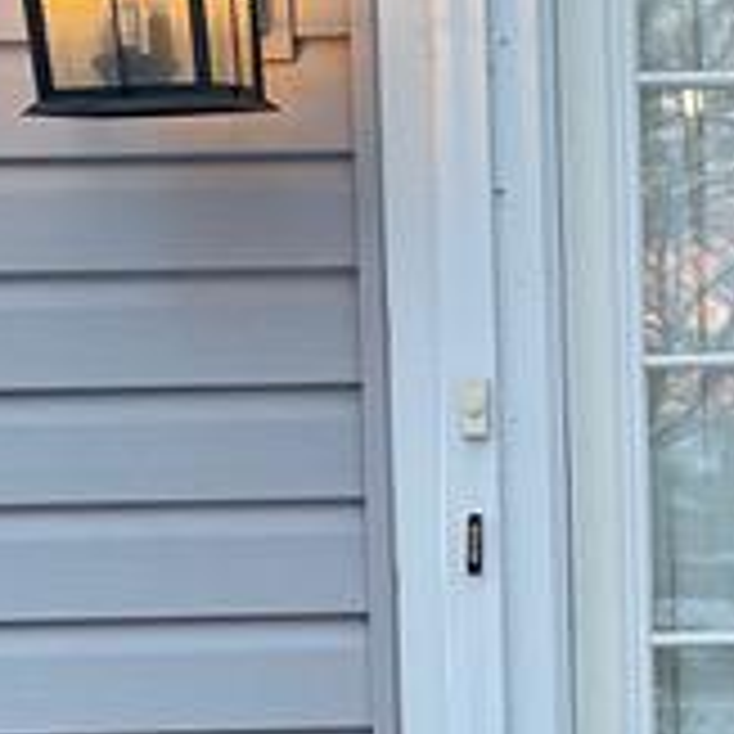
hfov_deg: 18.4
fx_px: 2159
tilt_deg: -0.7
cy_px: 594
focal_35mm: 90
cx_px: 842
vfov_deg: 19.1
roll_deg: +1.1
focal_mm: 4.2
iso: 80
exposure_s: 1/60
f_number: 1.6
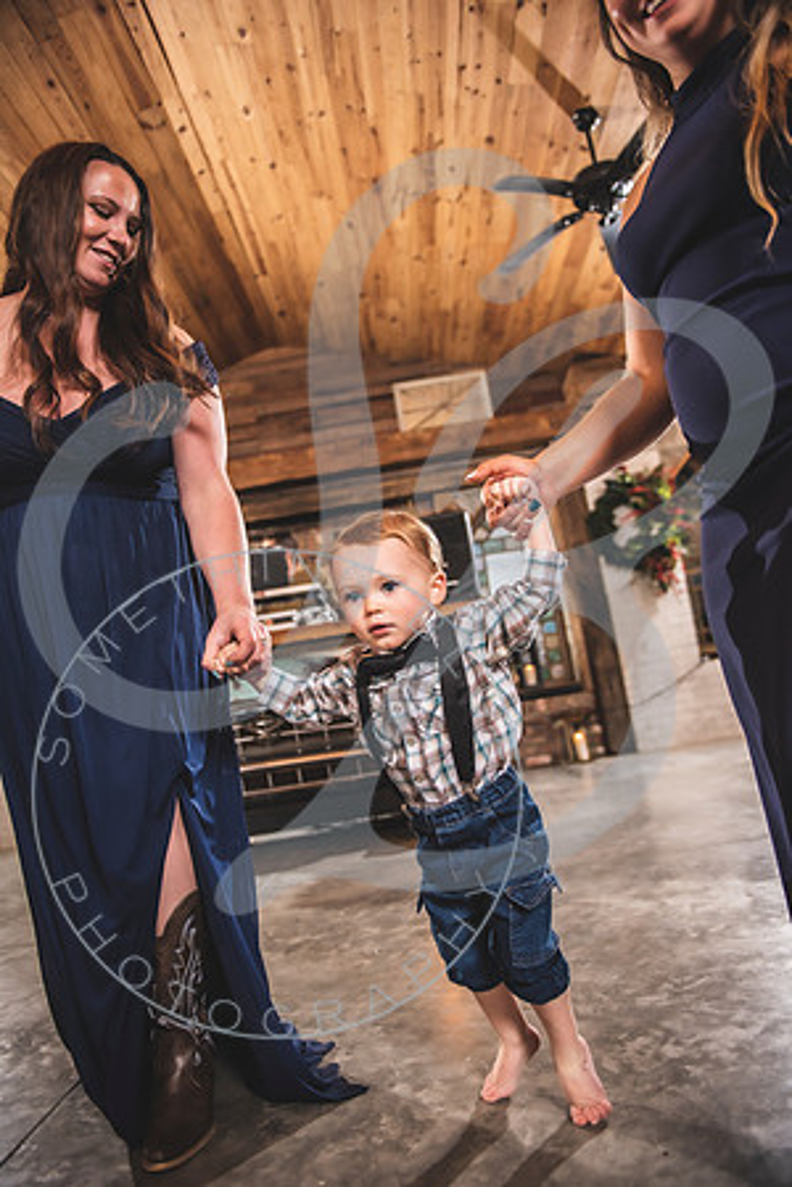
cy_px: 594
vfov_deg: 73.7
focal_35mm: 24
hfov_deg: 53.1
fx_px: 792
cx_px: 396
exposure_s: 1/160
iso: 500
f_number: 2.8
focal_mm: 24
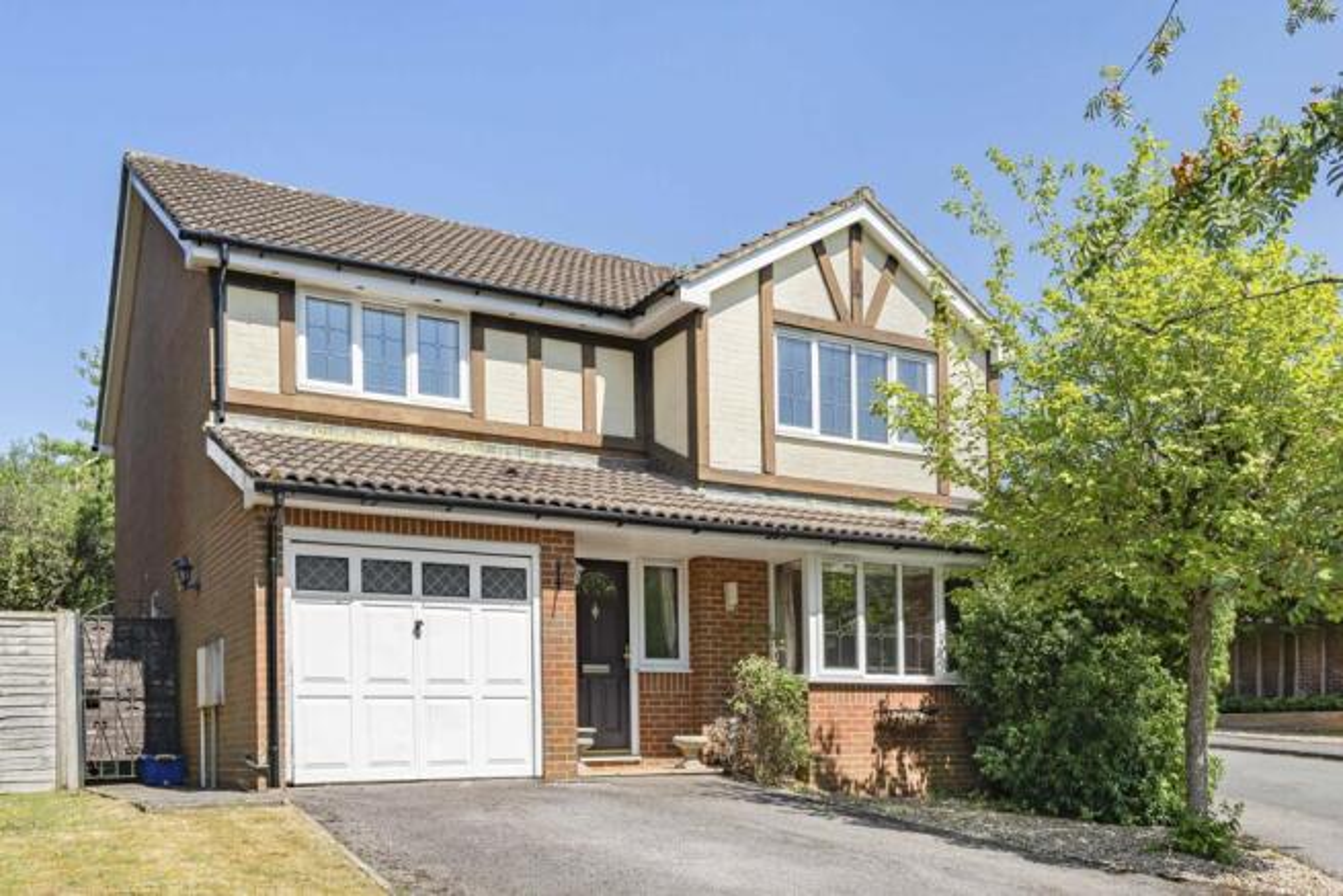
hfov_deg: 63.6
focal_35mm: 29
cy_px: 448
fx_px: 1082
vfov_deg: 45.0
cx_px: 672
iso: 200
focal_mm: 29
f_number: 11
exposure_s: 1/500
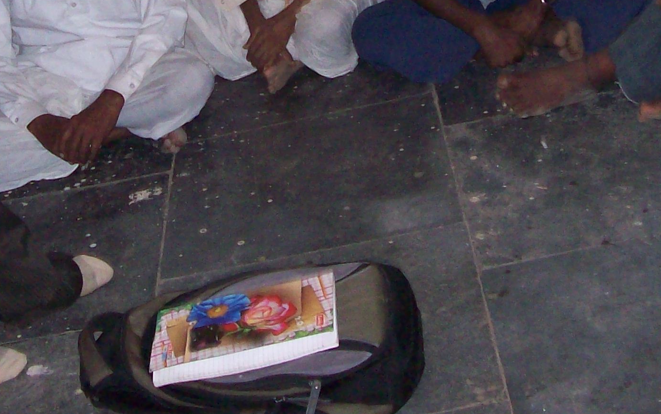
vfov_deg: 15.0
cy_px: -86
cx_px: 218
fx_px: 1513
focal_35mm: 84
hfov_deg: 24.5
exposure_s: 1/16
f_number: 2.7
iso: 200
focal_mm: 6
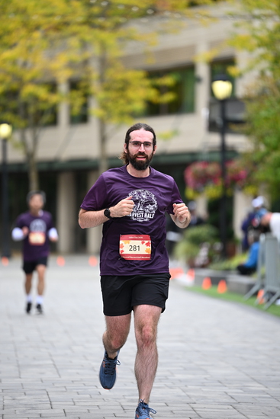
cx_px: 140
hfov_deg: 6.9
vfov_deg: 10.3
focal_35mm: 200
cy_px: 210
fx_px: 2332
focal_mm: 200
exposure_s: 1/2000
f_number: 2.8
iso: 640
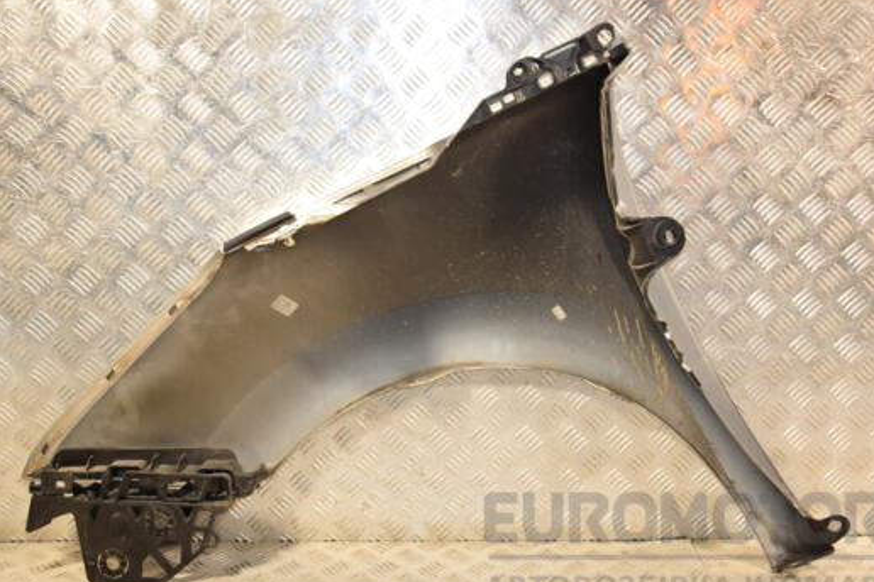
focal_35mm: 44
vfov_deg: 30.8
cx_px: 452
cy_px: 293
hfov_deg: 44.9
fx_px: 1058
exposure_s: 1/200
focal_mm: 25
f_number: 5
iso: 800
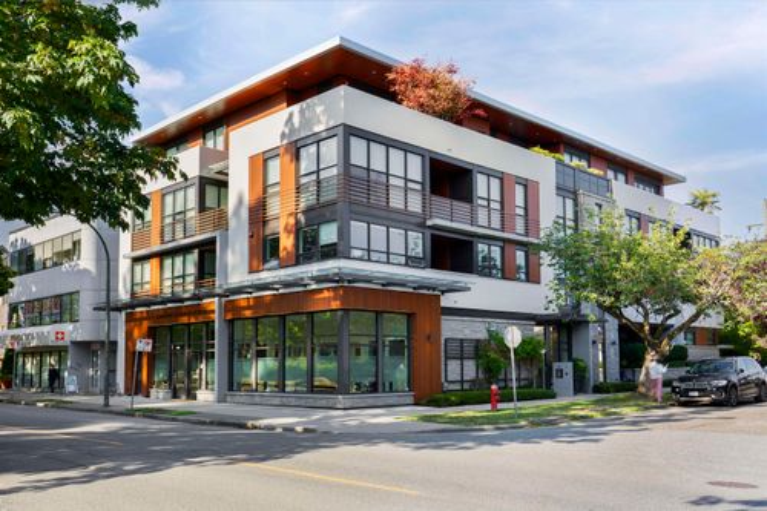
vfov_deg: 41.1
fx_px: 682
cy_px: 256
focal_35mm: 32
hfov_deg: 58.7
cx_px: 384
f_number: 10
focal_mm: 32
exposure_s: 1/40
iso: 200
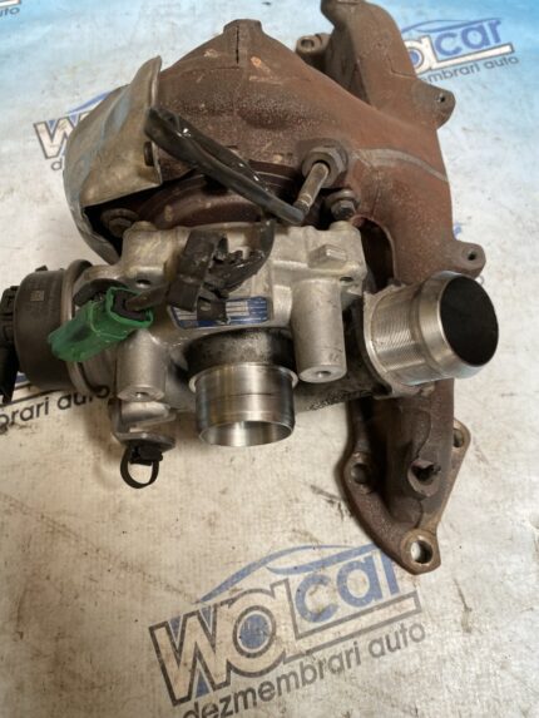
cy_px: 359
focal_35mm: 26
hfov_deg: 53.1
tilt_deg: -64.8
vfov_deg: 67.3
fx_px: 540
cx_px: 270
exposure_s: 1/87
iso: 125
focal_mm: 4.25
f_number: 1.8
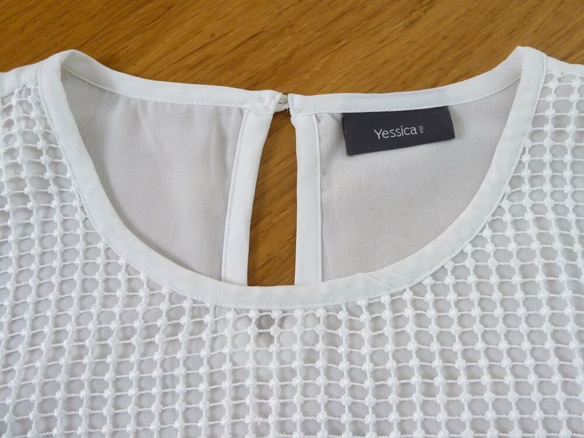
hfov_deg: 63.4
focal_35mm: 28
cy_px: 219
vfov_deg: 49.7
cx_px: 292
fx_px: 472
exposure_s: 1/30
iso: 160
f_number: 3.3
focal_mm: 4.7
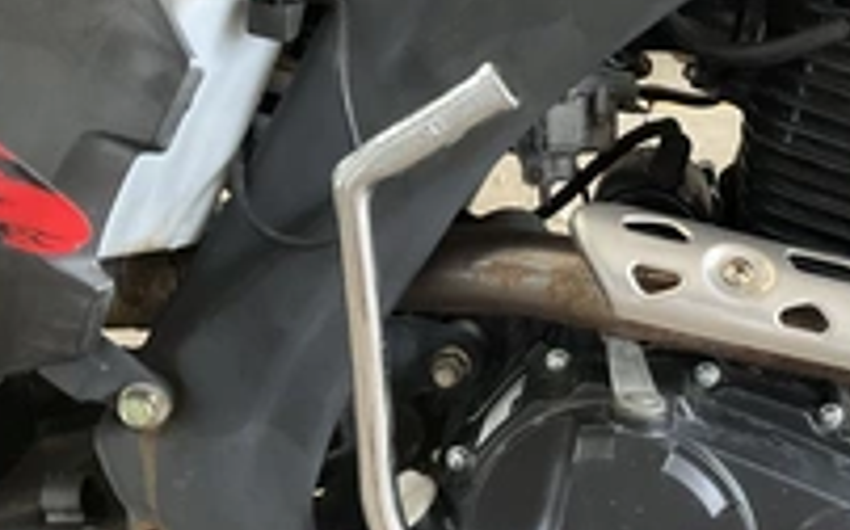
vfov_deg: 21.3
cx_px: 778
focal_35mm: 61
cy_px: 278
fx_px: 1412
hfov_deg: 31.8
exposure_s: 1/40
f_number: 1.8
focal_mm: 3
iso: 250
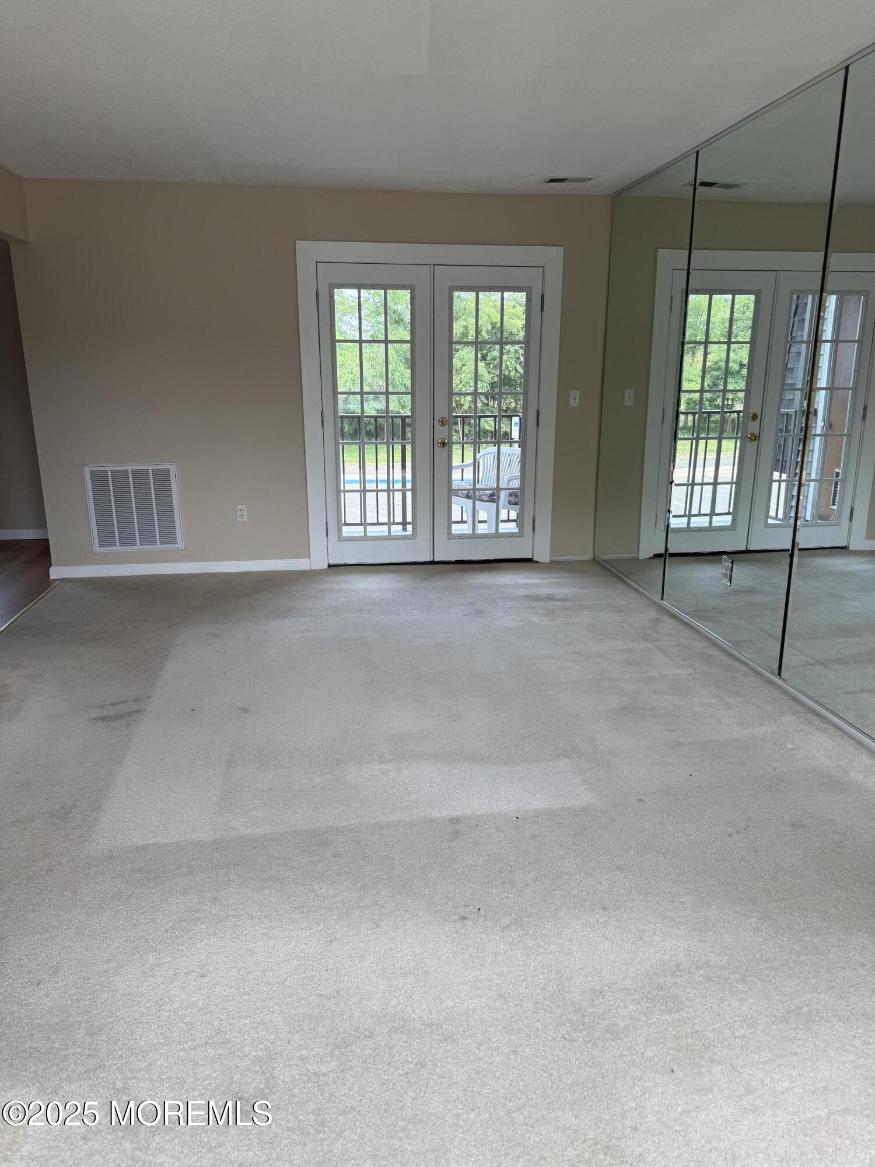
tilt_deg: -14.6
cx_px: 438
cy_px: 584
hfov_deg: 56.8
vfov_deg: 71.6
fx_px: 809
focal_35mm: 24
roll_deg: -0.3
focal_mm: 6.76
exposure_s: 1/289
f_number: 1.78
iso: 64
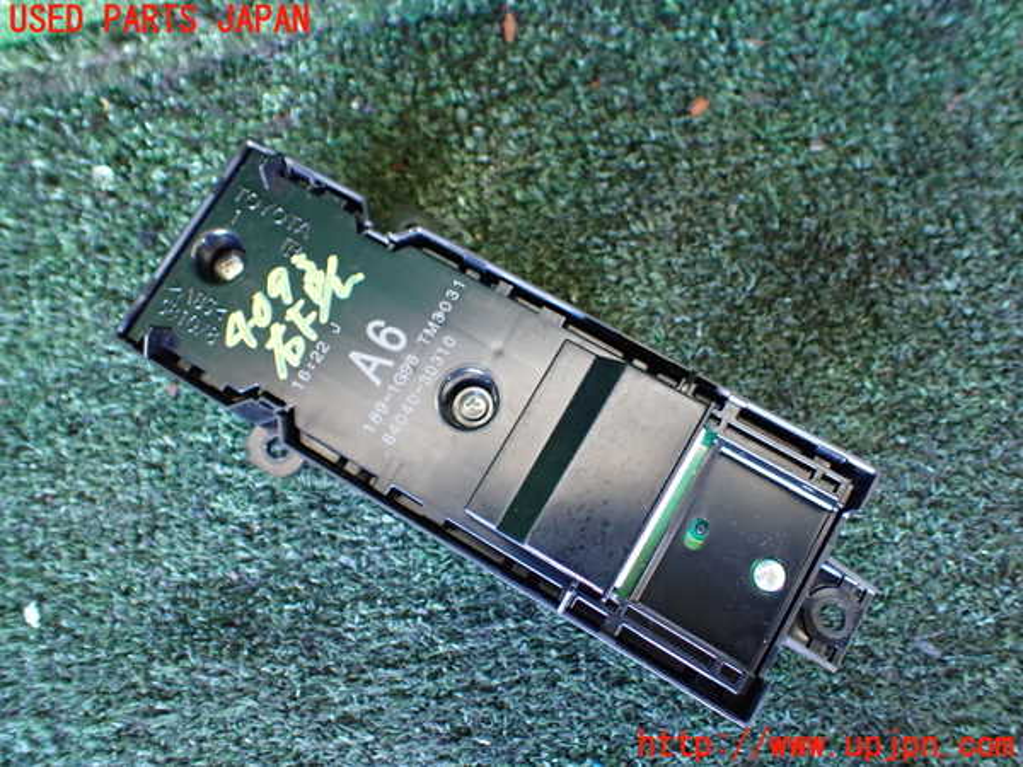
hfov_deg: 60.0
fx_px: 887
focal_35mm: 30
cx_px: 512
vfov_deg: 46.8
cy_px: 384
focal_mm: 5.4
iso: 800
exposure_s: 1/40
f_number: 2.3
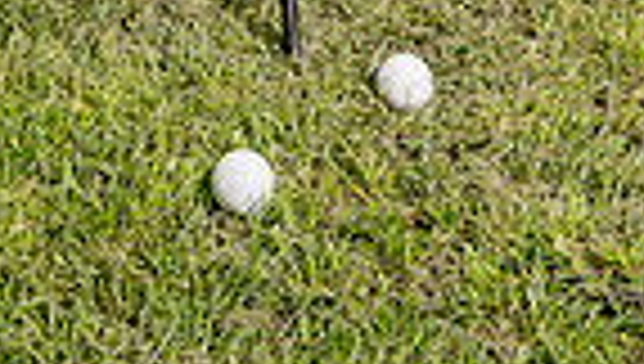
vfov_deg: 10.2
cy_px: -539
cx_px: 207
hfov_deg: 20.8
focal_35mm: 102
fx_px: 1745
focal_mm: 31
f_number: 7.1
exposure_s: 1/250
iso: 100
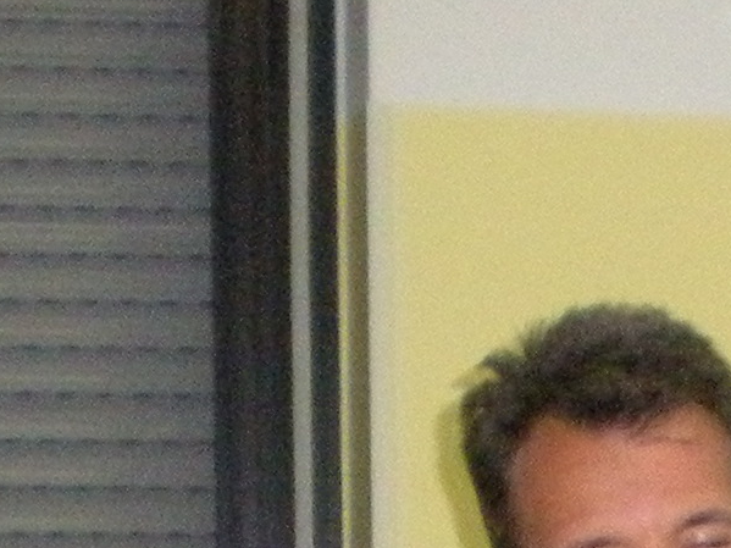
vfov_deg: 6.8
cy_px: 1286
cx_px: 1020
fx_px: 4370
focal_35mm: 207
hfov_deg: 9.4
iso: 539
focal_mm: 6.3
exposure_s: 1/60
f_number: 3.1
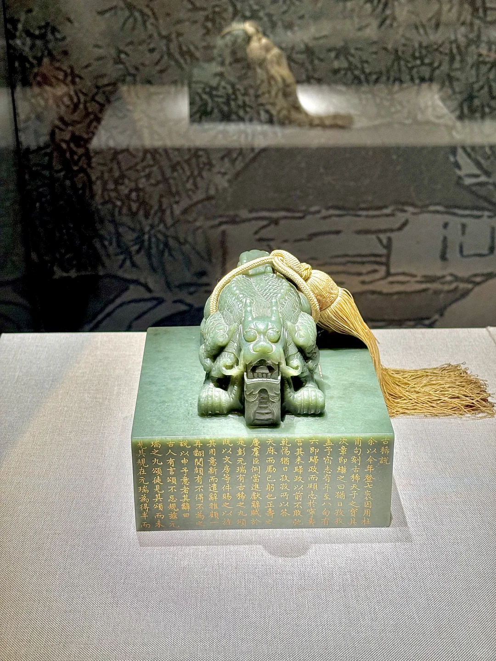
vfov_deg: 36.8
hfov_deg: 28.0
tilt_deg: -25.3
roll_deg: +0.0
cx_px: 248
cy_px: 330
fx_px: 993
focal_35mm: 52
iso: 40
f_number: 1.6
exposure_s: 1/63
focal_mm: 5.96
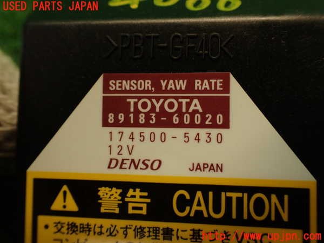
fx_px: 300
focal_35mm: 32
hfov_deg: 56.8
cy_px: 122
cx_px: 162
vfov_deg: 44.2
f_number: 2.4
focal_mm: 5.79
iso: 200
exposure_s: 1/40
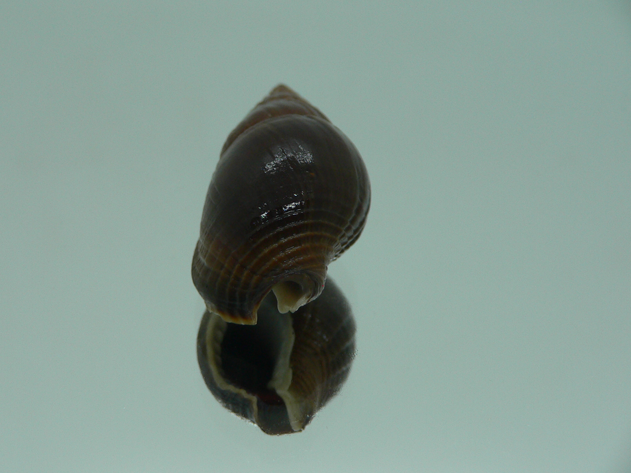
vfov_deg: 36.8
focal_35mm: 39
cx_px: 284
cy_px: 234
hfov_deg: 47.8
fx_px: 711
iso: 80
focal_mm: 4.6
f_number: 2.8
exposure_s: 1/60
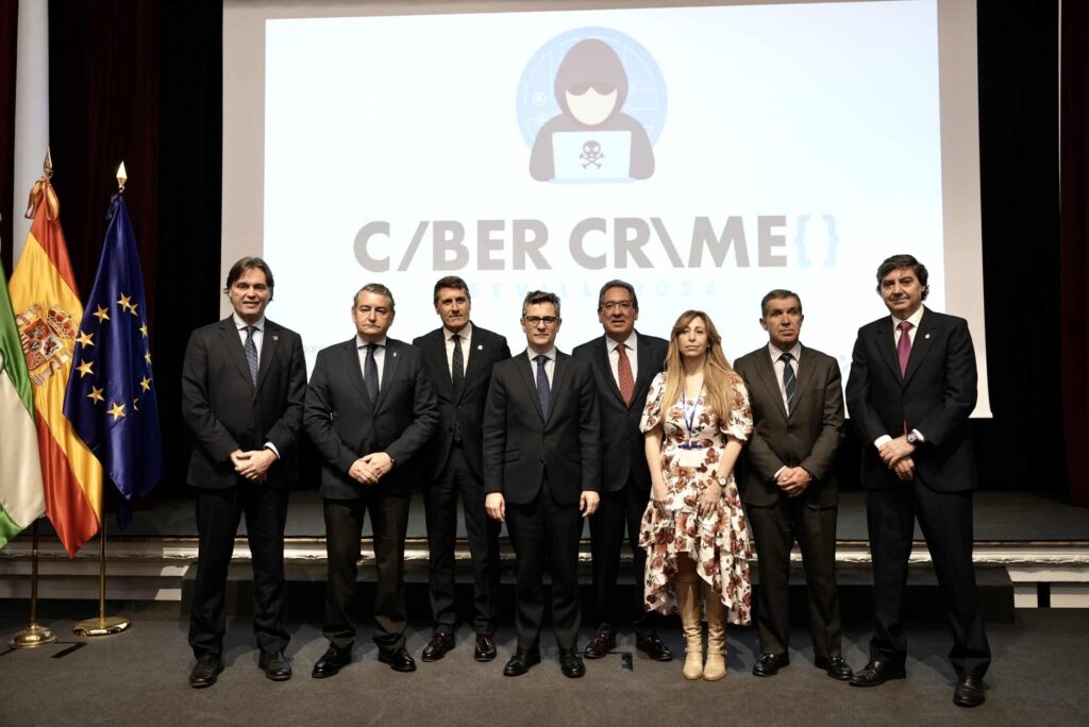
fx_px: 938
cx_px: 544
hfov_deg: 60.3
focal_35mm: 31
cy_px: 364
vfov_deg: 42.4
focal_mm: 31
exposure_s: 1/125
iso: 2000
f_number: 3.5
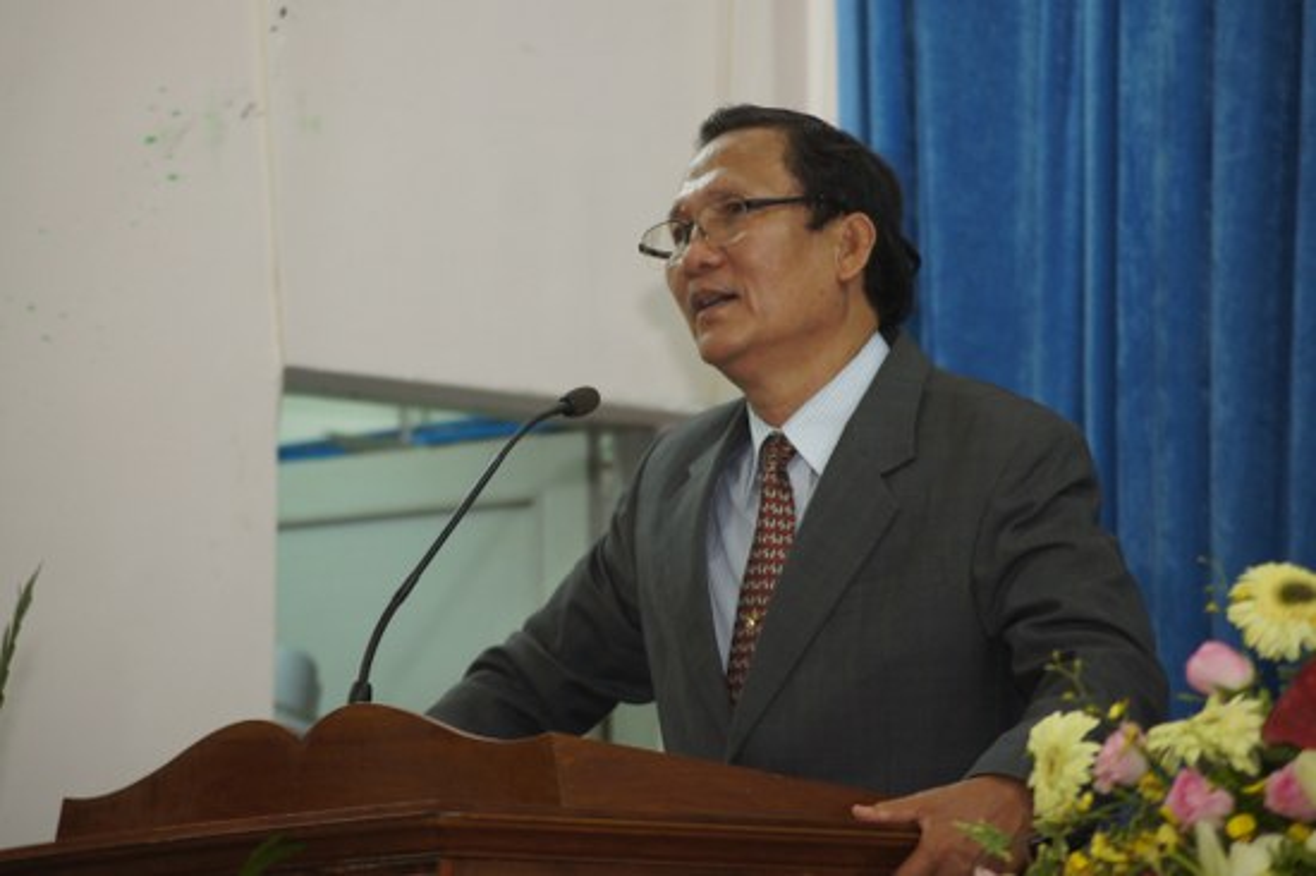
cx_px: 658
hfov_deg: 10.2
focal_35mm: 202
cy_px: 438
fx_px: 7398
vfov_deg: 6.8
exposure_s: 1/30
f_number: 4.5
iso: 400
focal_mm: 135
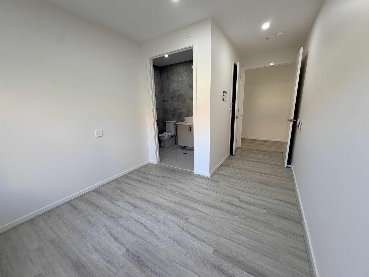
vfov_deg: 85.7
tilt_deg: -13.9
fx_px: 149
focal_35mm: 14
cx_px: 184
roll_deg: +1.6
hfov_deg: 102.1
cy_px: 138
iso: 160
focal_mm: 2.22
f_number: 2.2
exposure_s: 1/100
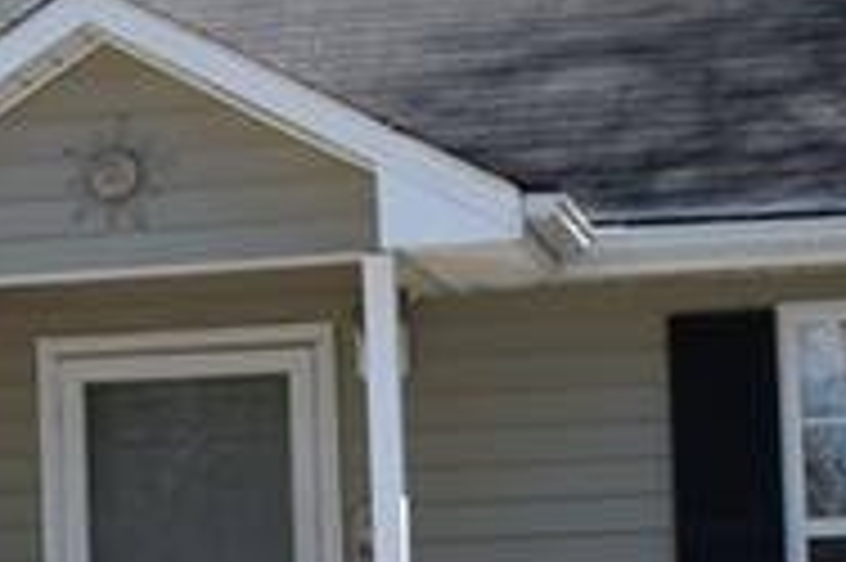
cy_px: 549
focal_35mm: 221
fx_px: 5182
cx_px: 135
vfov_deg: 6.2
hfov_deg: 9.3
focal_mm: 27
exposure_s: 1/250
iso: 200
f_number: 8
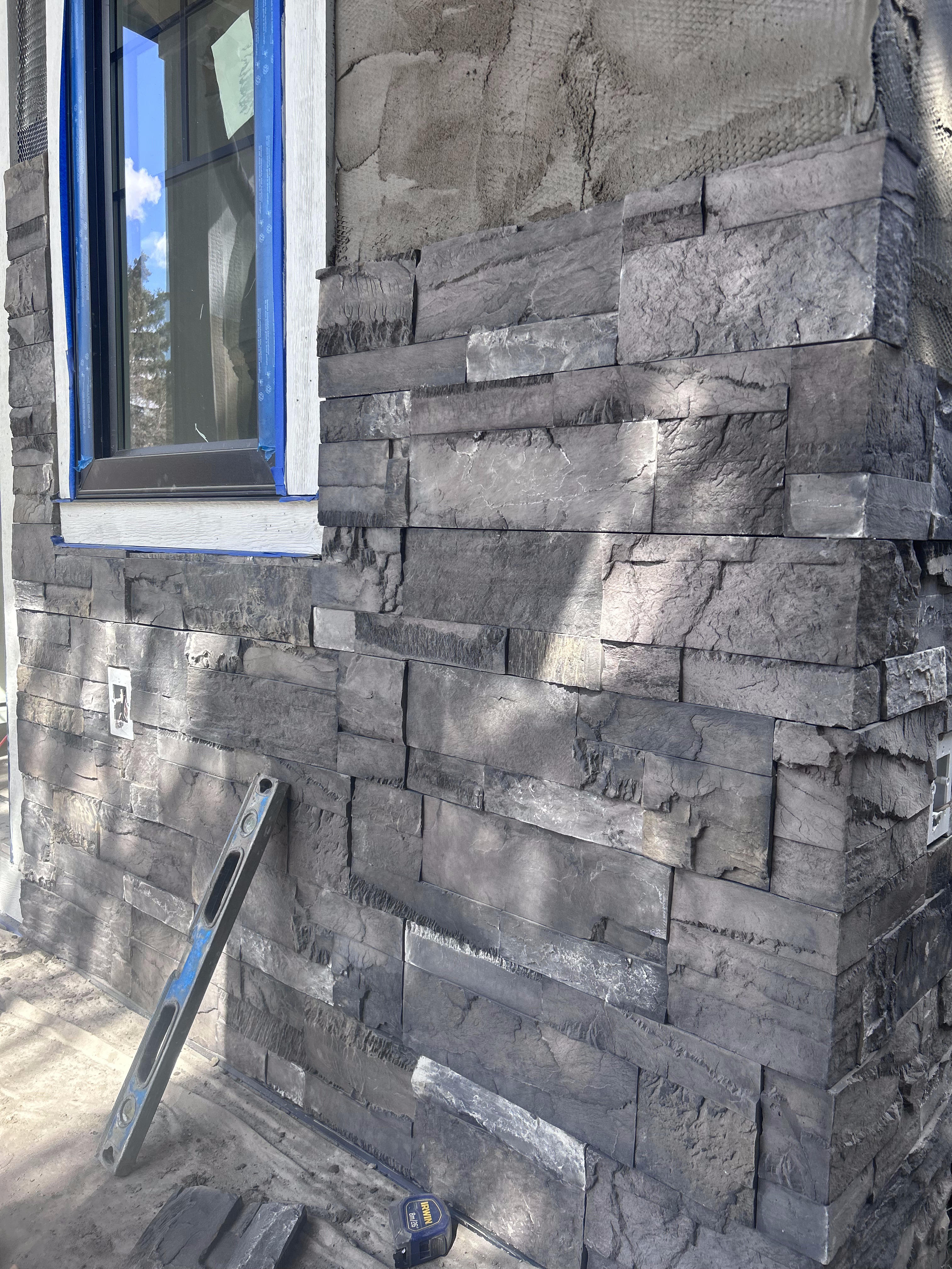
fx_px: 953
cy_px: 634
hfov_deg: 53.1
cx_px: 476
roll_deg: -0.5
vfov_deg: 67.3
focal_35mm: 26
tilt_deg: -3.7
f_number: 1.5
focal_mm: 5.7
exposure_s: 1/521
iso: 50
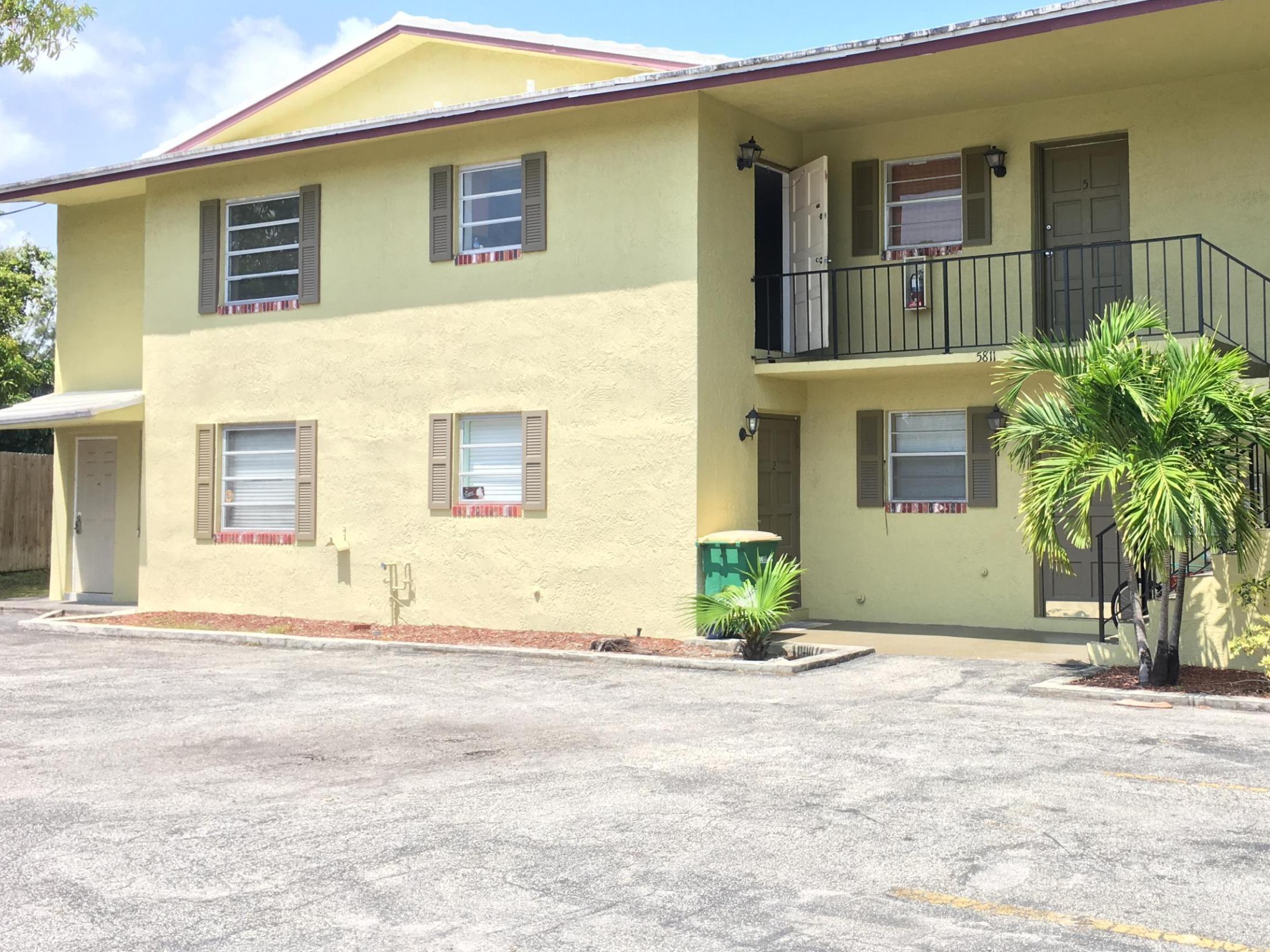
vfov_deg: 36.8
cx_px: 831
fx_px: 1431
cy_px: 424
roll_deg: +0.3
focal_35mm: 39
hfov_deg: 47.2
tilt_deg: +3.9
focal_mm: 4.15
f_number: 2.2
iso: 25
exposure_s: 1/565
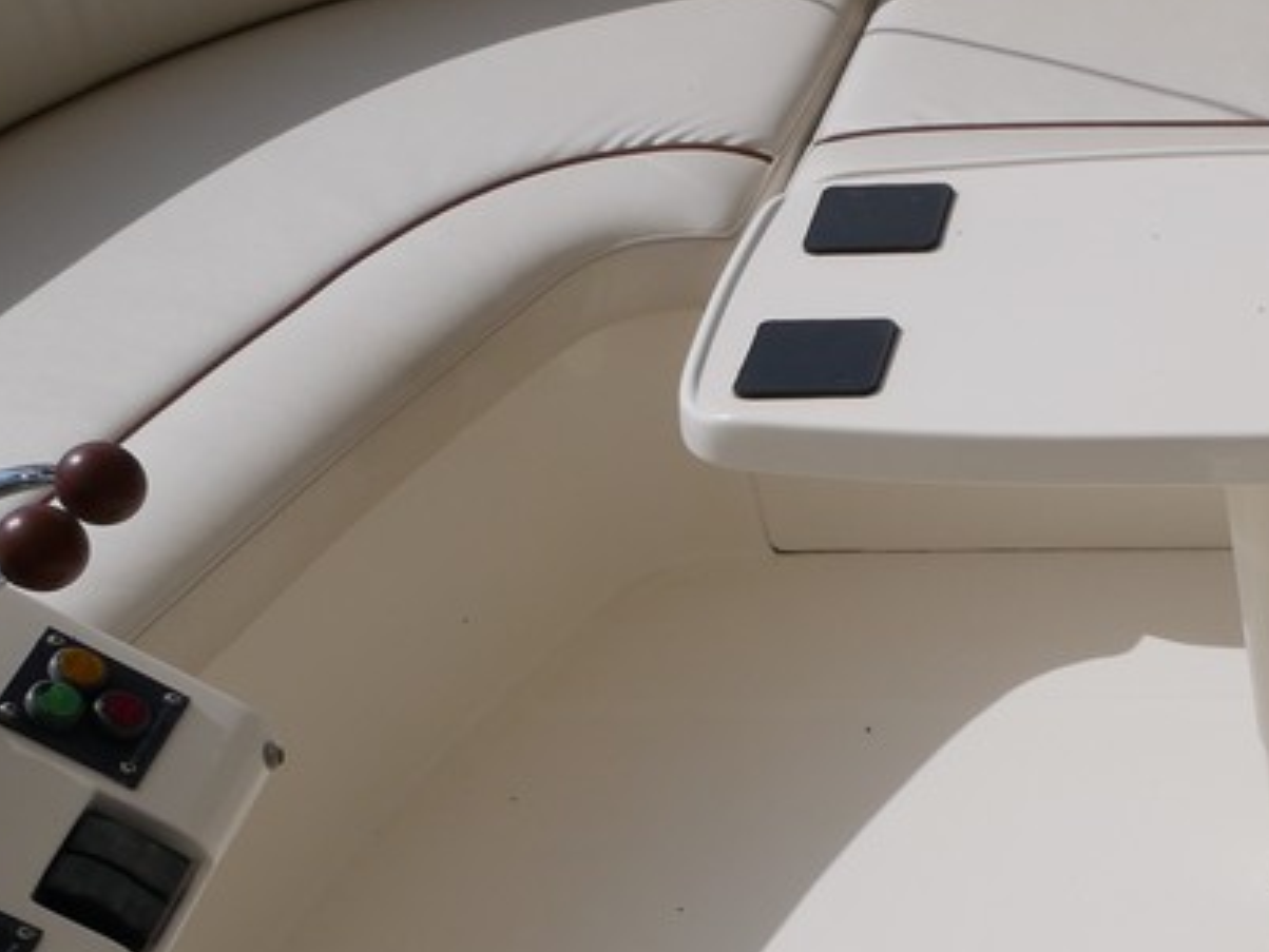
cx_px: 1729
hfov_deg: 22.2
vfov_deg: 18.7
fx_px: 2824
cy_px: 935
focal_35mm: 77
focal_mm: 12
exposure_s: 1/1000
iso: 200
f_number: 10
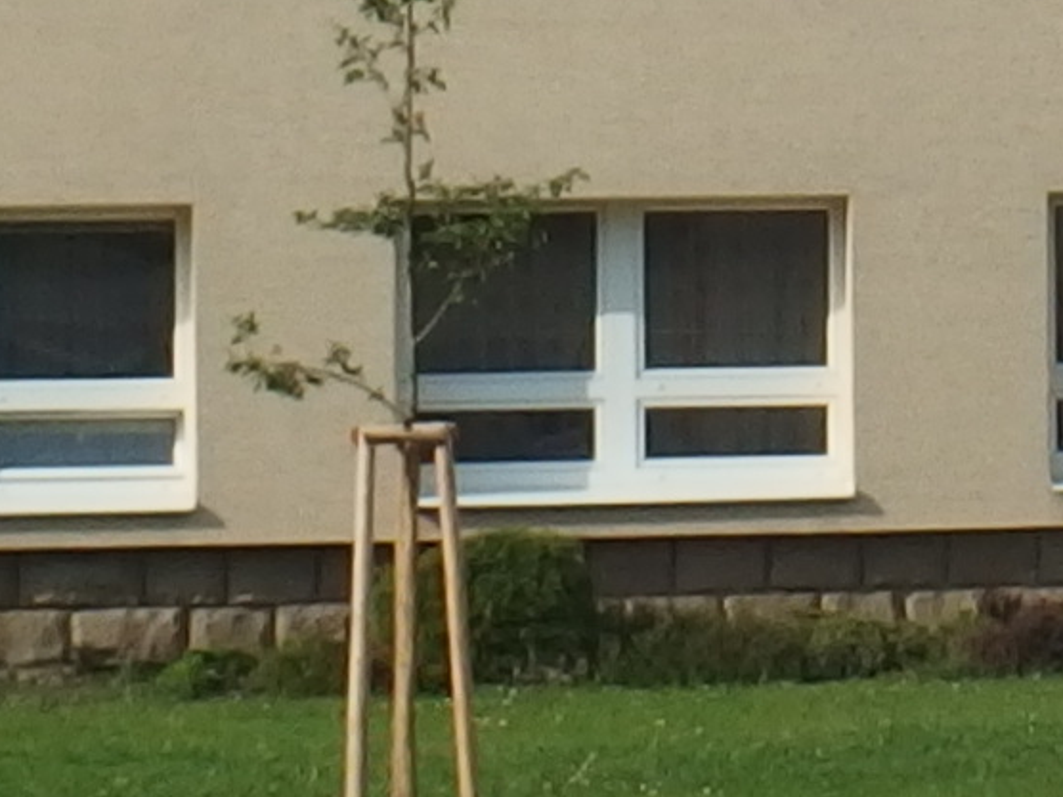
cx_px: 2283
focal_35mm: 300
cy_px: -533
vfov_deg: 4.9
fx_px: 9213
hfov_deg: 6.4
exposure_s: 1/800
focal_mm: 7.5
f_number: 5
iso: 100
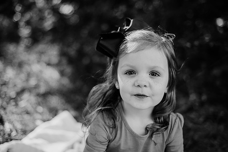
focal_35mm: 51
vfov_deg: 26.5
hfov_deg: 38.9
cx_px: 113
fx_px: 323
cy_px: 77
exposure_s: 1/1000
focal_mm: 50
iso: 200
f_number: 2
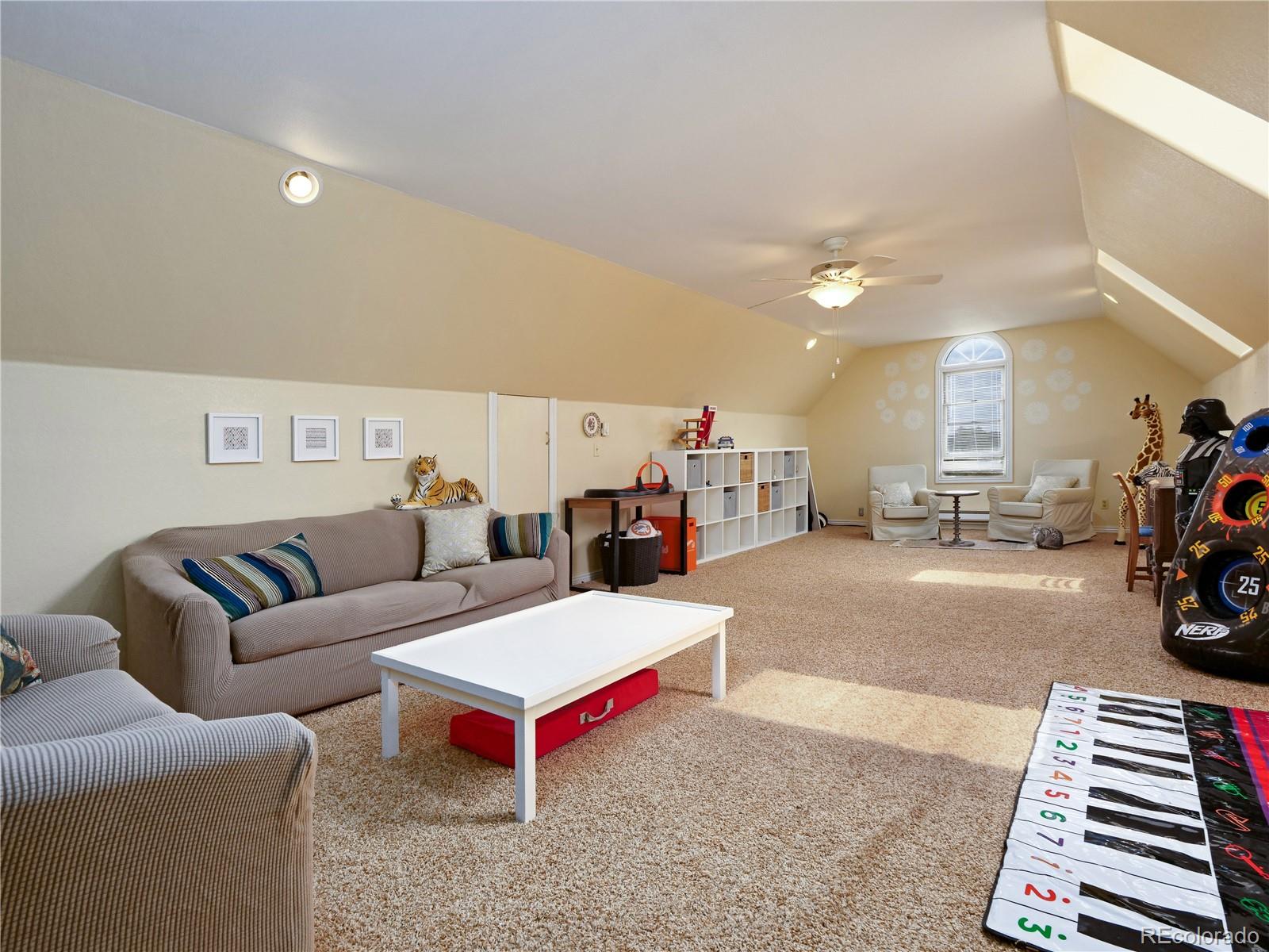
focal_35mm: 16
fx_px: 587
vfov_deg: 78.1
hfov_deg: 94.5
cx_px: 634
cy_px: 476
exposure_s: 1/100
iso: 400
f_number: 4
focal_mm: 8
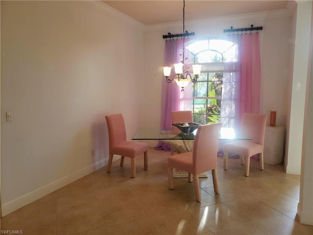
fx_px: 235
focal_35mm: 26
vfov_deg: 53.1
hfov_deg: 67.3
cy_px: 118
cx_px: 156
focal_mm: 4.3
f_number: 2.4
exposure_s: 1/60
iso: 100
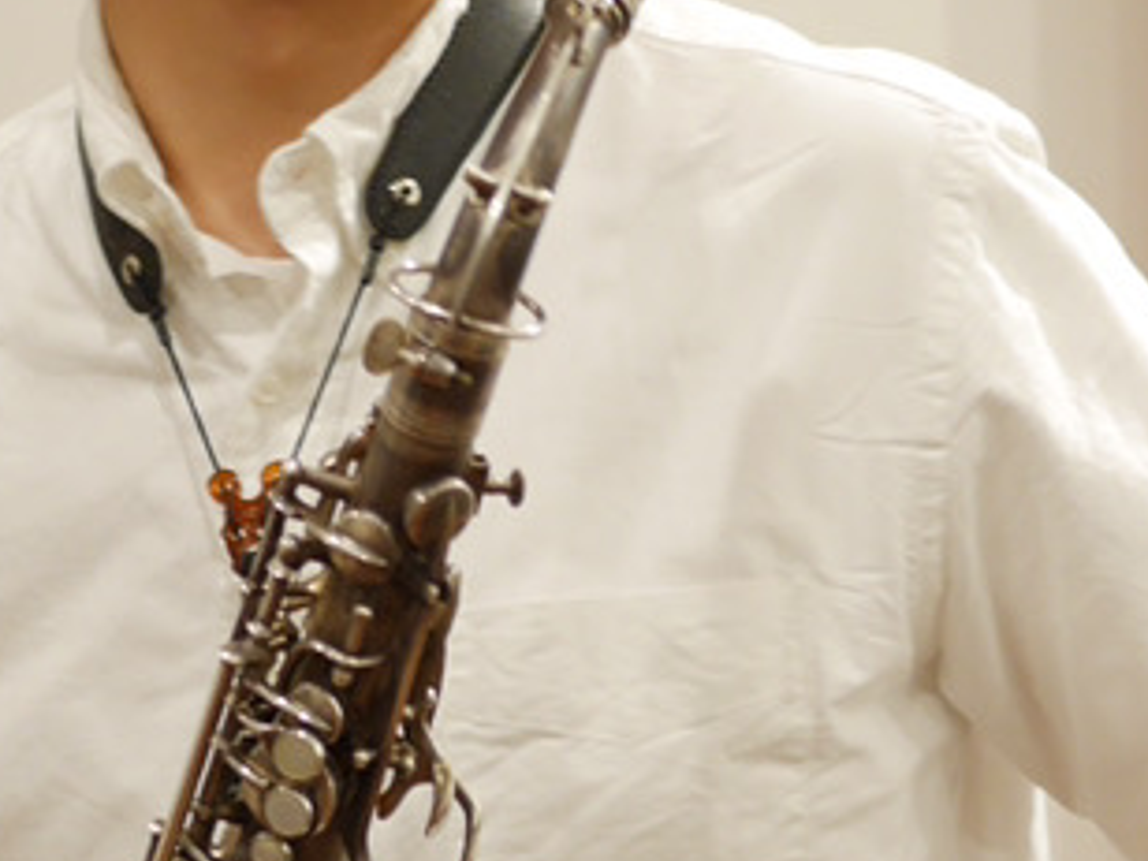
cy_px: 772
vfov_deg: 9.5
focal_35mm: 156
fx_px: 5174
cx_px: 511
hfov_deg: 12.7
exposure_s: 1/60
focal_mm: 20
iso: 320
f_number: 1.7
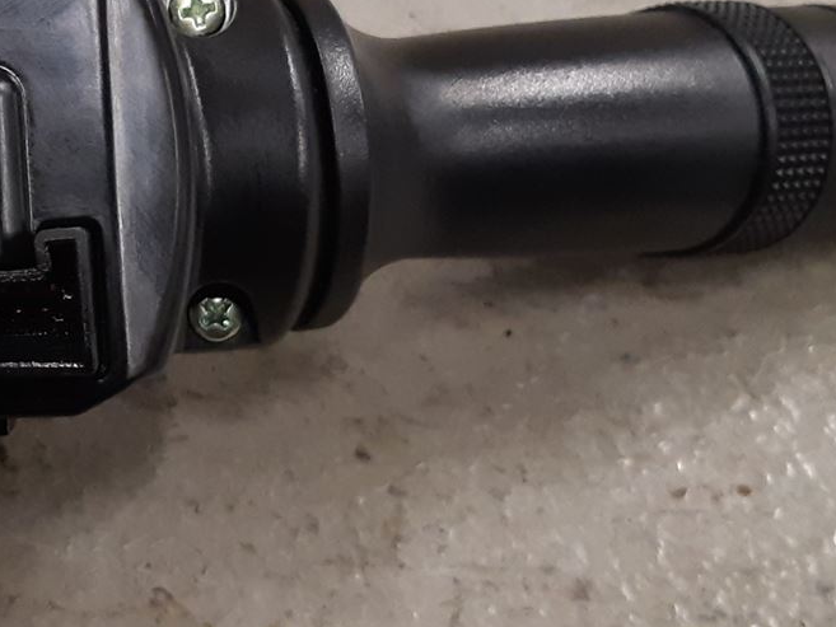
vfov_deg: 18.1
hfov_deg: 22.2
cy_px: 191
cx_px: -169
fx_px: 1957
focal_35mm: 81
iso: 200
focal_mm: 3.93
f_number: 1.7
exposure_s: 1/50
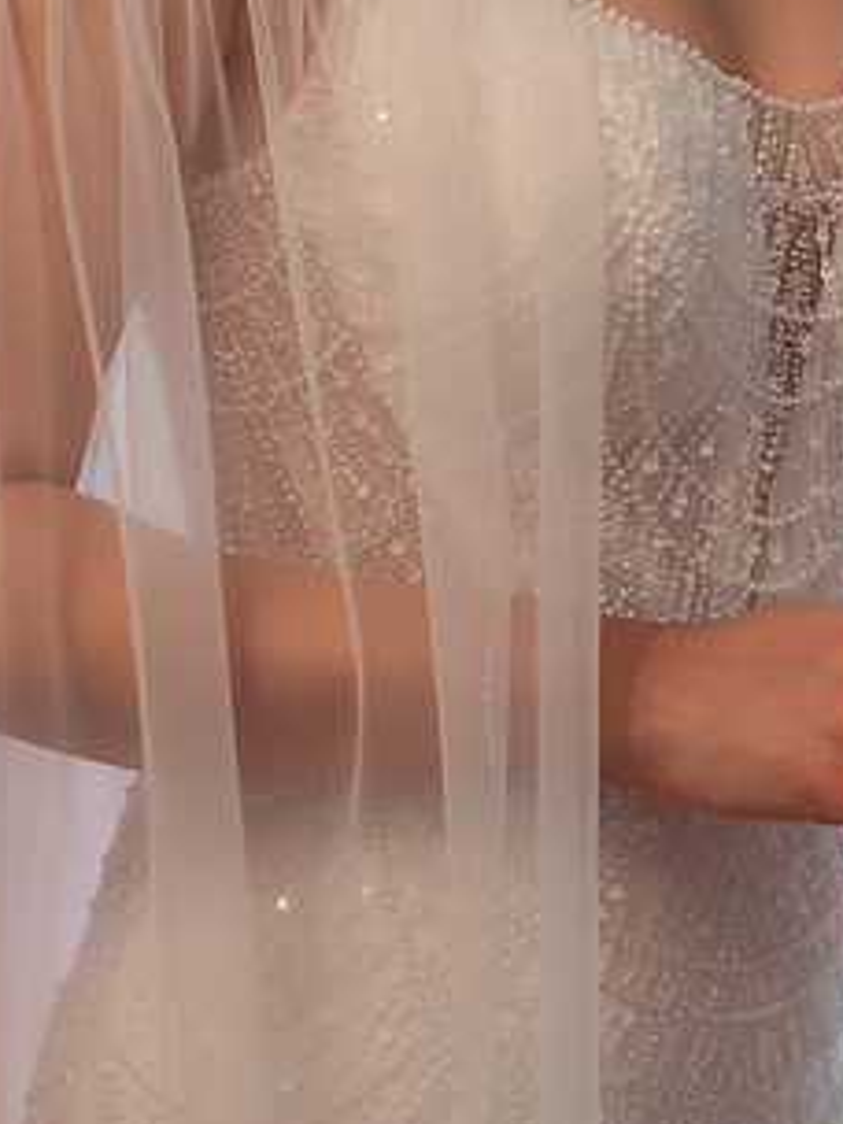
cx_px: 606
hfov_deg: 9.5
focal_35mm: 156
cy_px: 651
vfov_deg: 12.7
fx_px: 5065
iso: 1600
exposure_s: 1/250
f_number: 3.5
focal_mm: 85
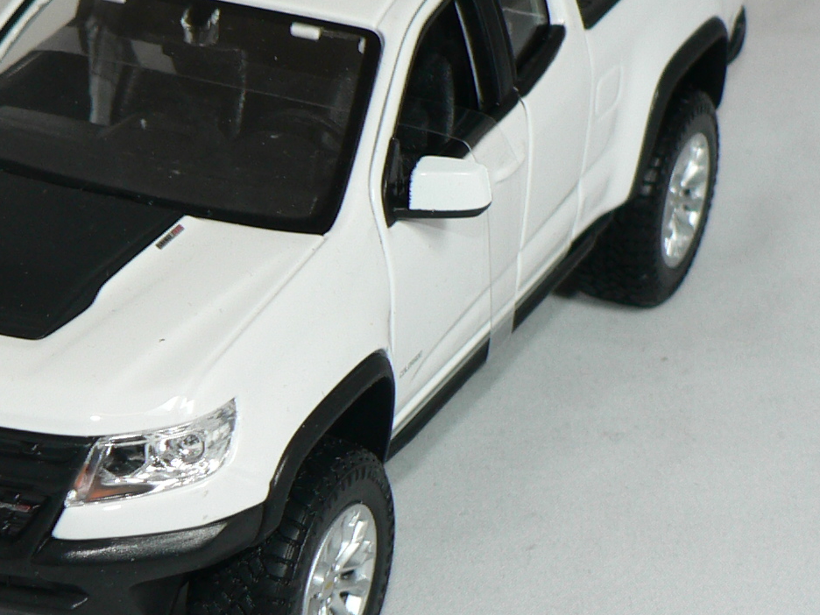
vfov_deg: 11.1
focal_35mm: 134
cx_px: 181
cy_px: 328
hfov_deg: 14.6
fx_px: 3174
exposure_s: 1/60
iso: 80
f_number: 2.8
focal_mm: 8.1
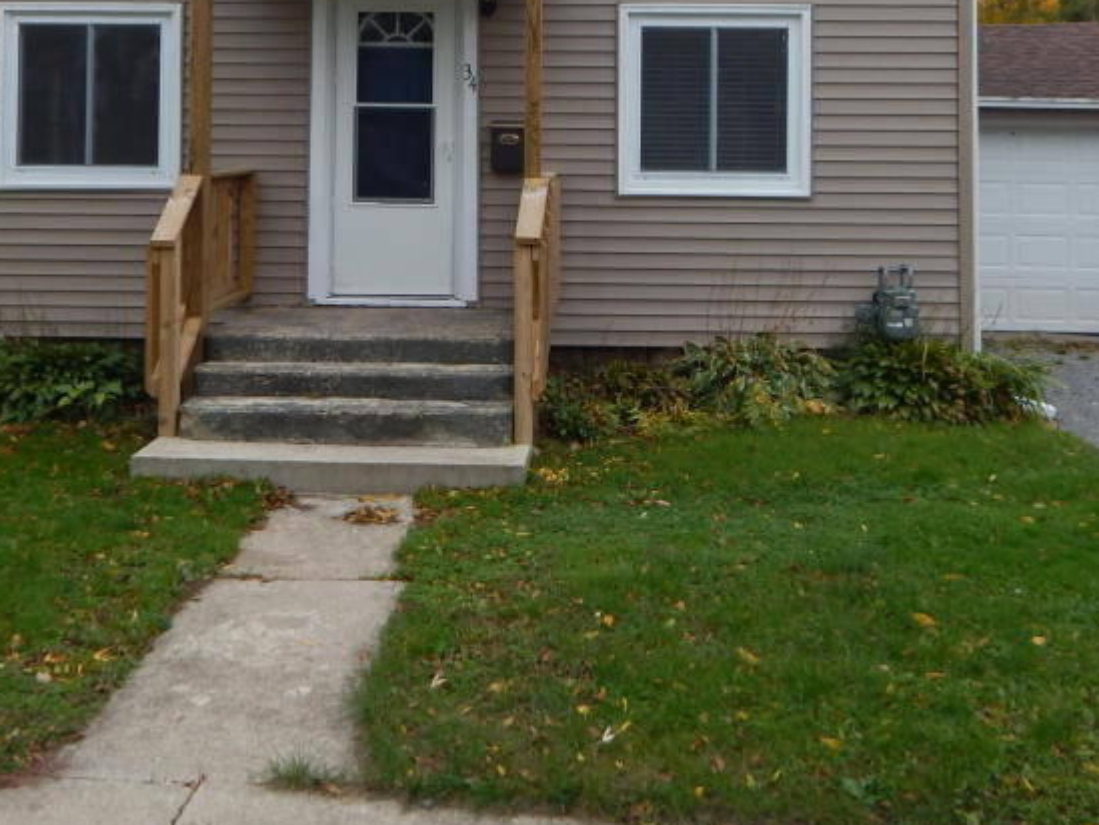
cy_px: 132
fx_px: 1302
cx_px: 534
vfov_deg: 33.8
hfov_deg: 45.8
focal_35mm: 41
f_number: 3
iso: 125
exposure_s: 1/400
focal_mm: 4
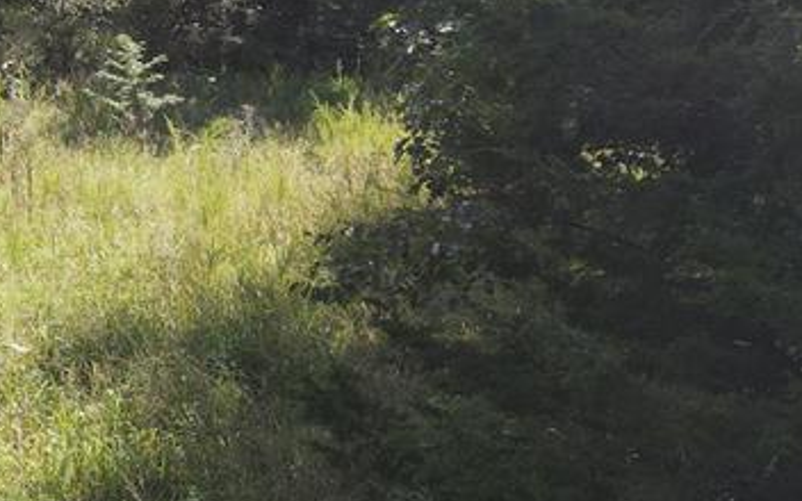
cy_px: 64
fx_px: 1617
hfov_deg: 24.4
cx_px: -232
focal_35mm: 74
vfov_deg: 17.4
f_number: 2.8
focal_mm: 4.5
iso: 100
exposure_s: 1/160
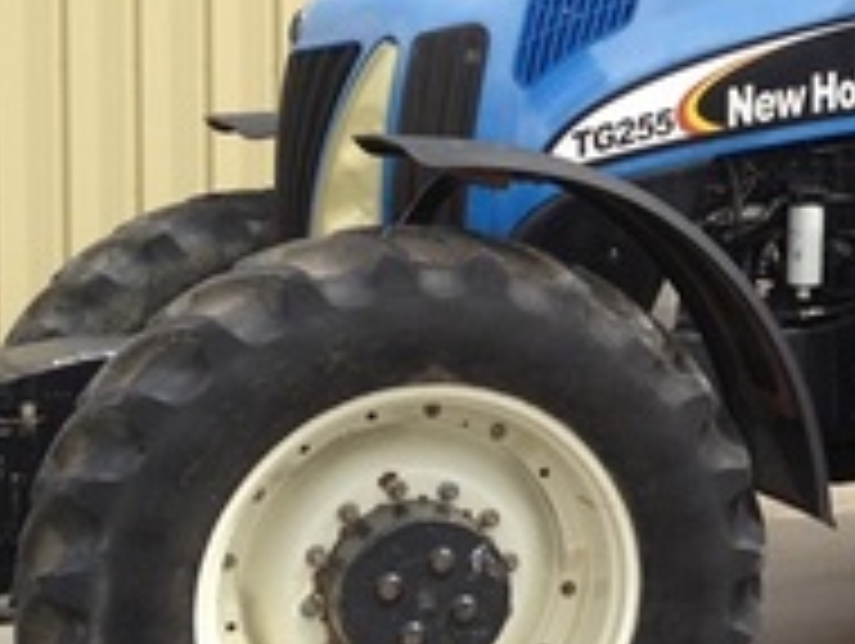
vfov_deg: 14.8
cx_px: 1004
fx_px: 2473
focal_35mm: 100
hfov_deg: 18.6
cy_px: 257
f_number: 2.4
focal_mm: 4.28
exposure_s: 1/1082
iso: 50
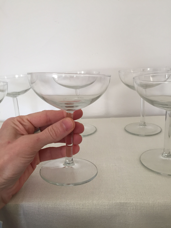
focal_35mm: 29
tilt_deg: -15.5
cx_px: 86
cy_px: 114
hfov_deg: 48.2
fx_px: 191
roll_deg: +3.2
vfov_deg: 61.7
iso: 40
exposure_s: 1/33
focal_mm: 4.15
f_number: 2.2
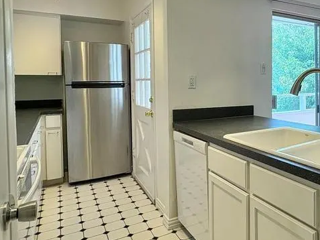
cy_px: 88
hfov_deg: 56.9
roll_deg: +0.8
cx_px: 242
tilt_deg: -1.6
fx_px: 277
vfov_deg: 46.3
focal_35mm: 30
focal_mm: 2.22
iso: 64
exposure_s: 1/124
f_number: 2.2
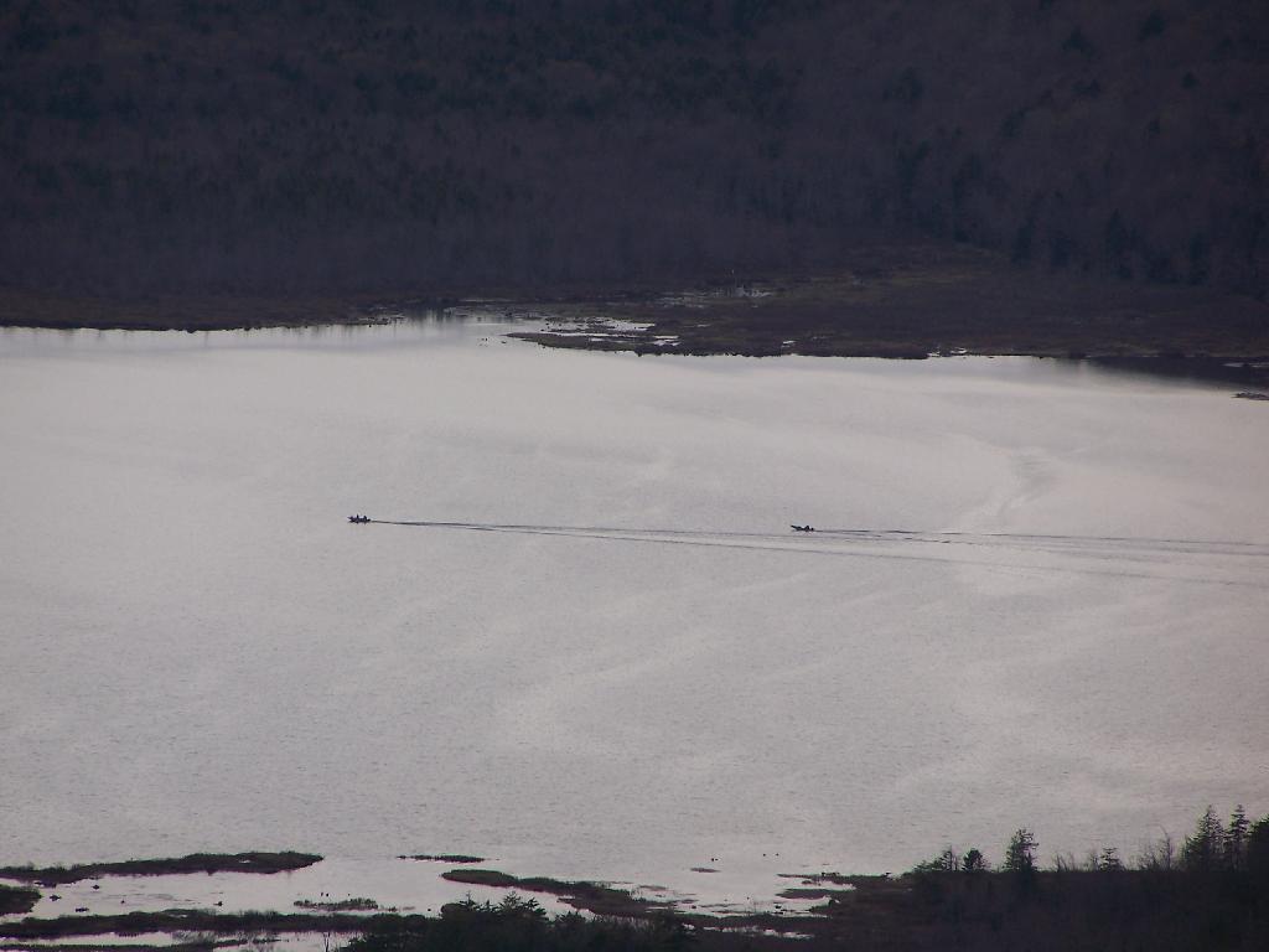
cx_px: 634
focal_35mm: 380
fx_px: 13931
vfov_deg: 3.9
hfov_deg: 5.2
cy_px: 476
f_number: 3.7
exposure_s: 1/500
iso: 80
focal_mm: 63
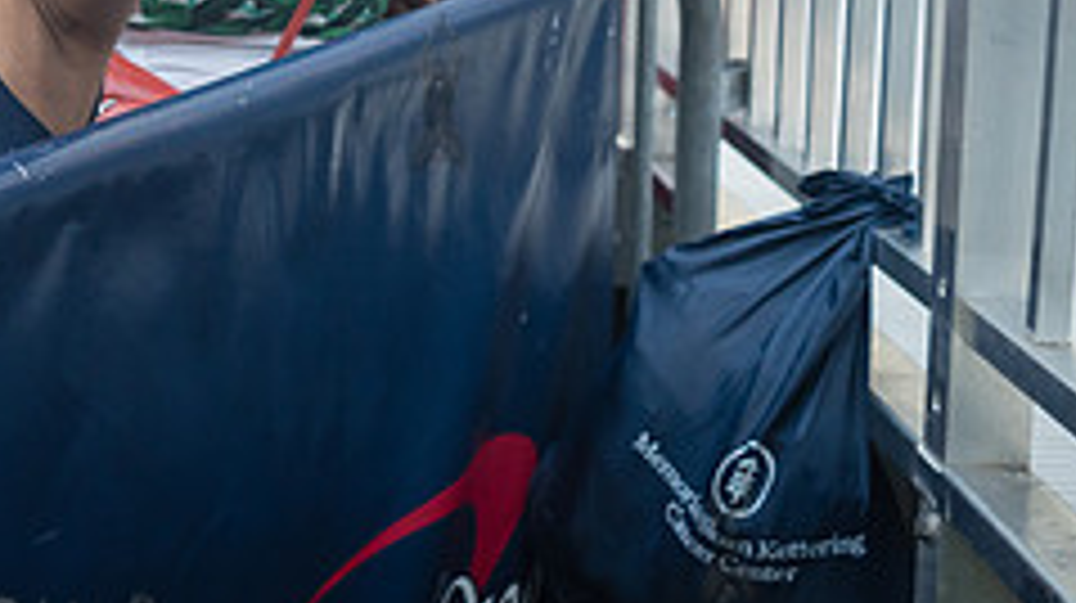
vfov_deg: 13.2
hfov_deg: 22.4
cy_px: -128
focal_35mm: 89
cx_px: -144
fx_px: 2537
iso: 1000
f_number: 3.5
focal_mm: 35
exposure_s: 1/160
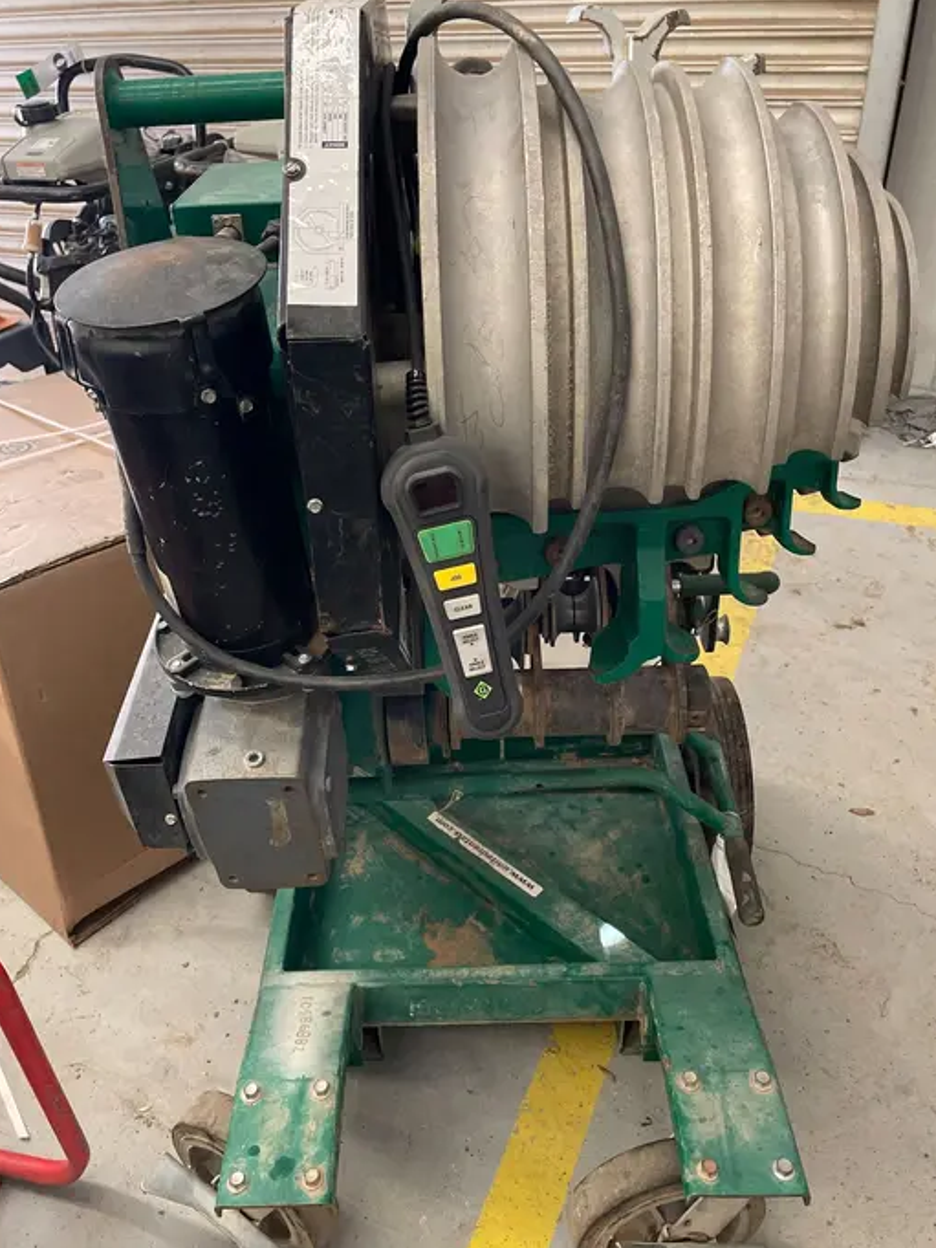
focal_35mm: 28
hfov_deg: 49.7
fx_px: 1009
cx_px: 447
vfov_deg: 63.4
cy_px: 637
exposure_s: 1/40
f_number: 1.6
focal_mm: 4.2
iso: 400
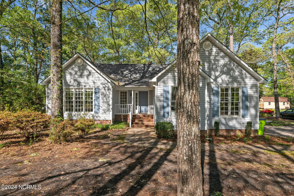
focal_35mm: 19
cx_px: 147
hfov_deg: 86.9
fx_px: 155
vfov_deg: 64.5
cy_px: 98
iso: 400
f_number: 8
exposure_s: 1/640
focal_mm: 19
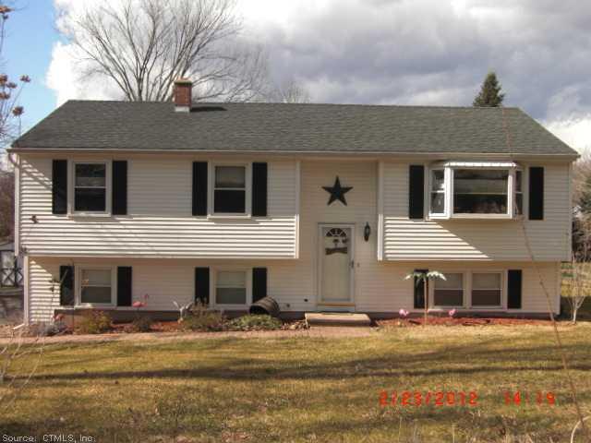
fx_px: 666
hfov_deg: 47.9
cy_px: 222
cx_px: 296
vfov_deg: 36.8
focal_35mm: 39
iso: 50
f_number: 3
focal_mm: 6.9
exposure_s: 1/800
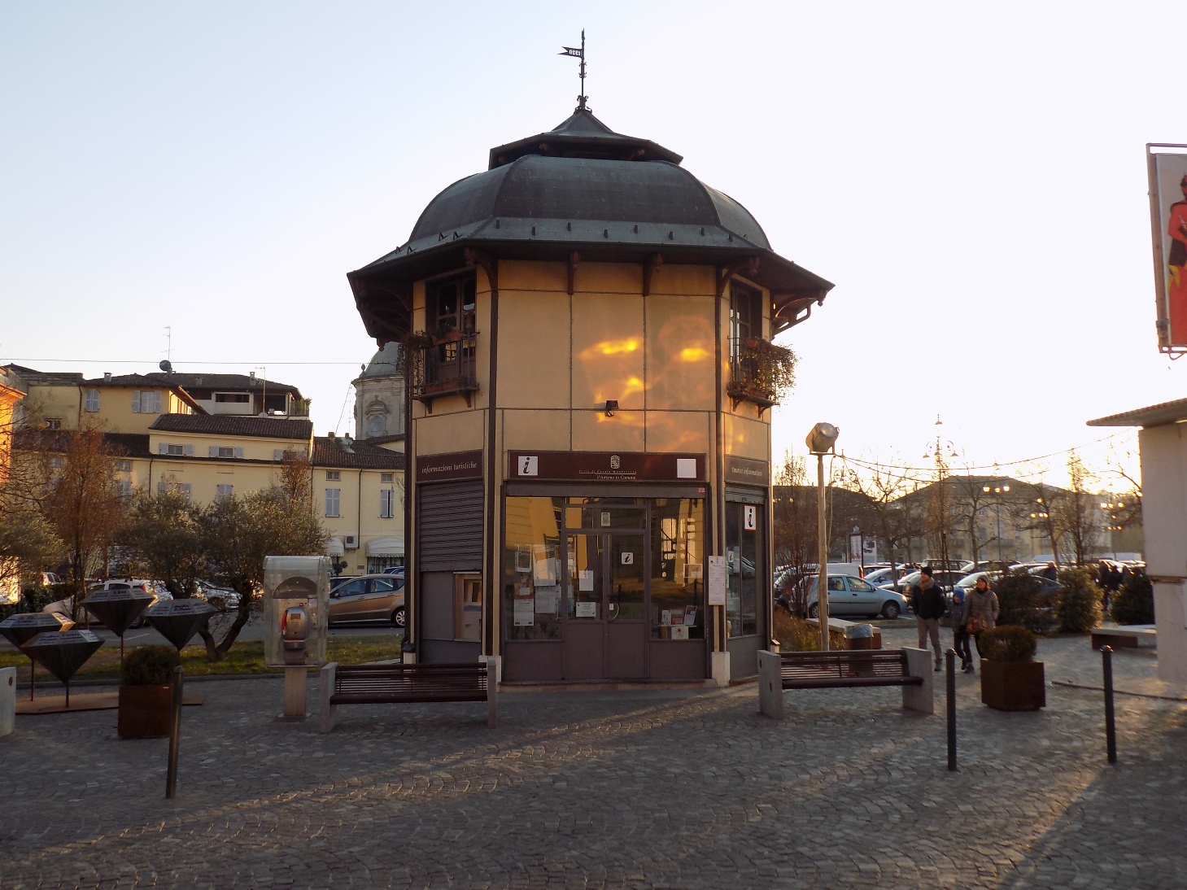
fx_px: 1029
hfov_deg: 60.0
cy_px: 445
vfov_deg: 46.8
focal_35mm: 30
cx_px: 594
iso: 80
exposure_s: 1/250
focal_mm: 5.3
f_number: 3.3
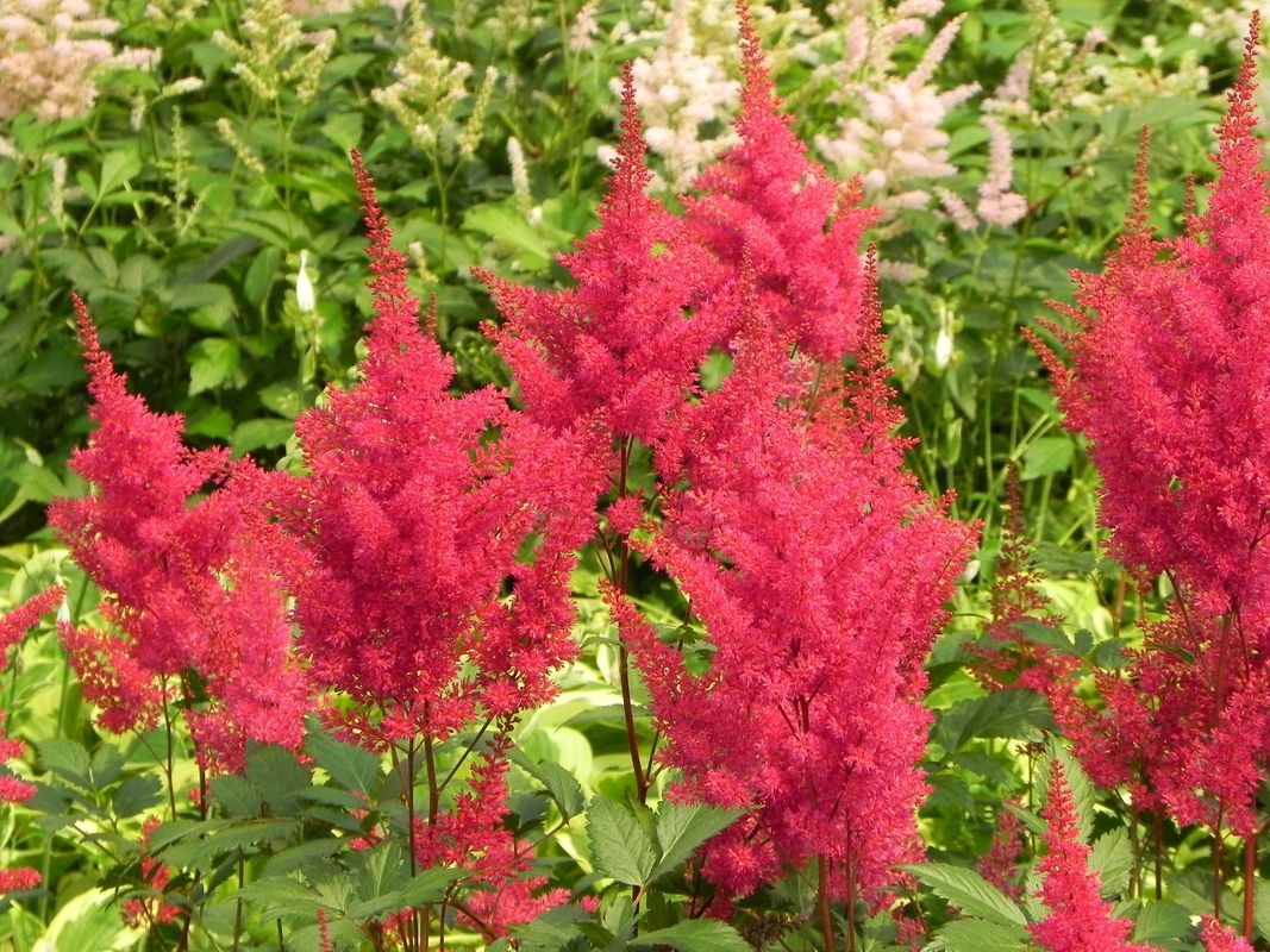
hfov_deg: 10.7
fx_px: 6750
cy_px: 476
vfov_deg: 8.1
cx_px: 635
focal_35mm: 184
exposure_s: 1/160
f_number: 5.6
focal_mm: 32.7
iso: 160
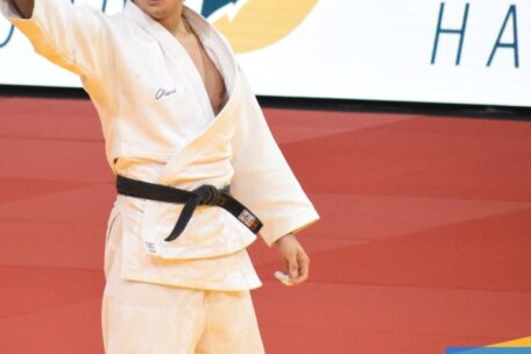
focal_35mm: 758
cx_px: 185
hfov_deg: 2.7
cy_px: 113
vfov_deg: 1.8
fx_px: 11180
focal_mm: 300
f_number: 7.1
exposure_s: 1/500
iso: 6400
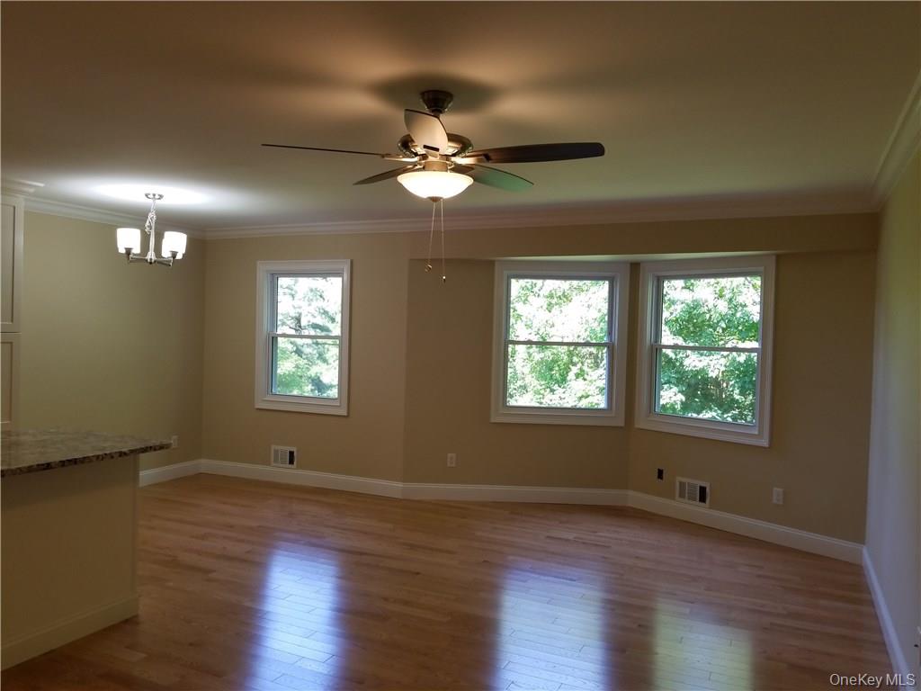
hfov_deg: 67.3
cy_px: 346
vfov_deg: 53.1
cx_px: 460
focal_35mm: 26
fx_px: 692
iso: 80
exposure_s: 1/120
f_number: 1.7
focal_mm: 4.25
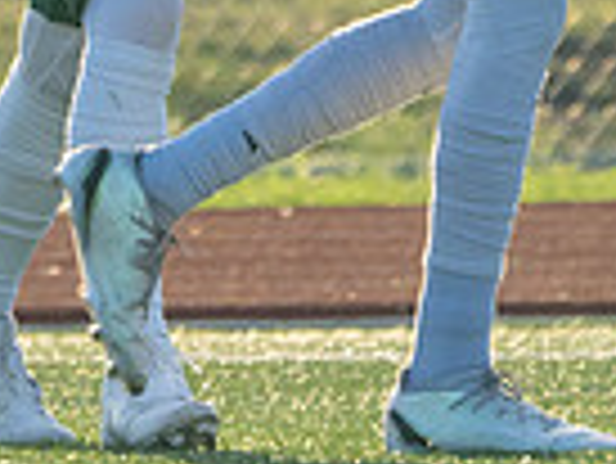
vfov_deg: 0.8
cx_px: 78
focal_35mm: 1918
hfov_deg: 1.0
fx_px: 34161
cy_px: -493
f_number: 8
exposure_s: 1/1250
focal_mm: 352
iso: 1600
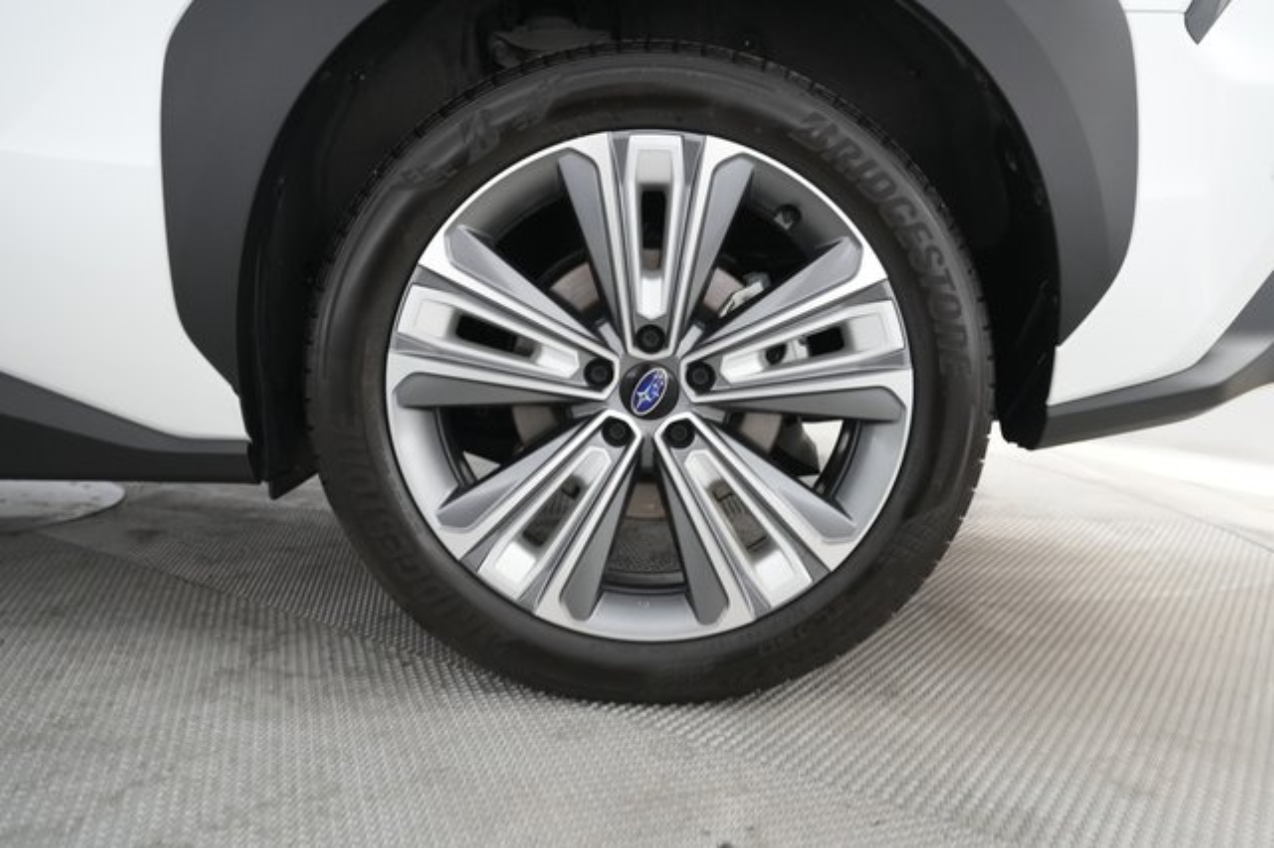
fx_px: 990
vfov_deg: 46.4
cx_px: 637
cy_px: 424
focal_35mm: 28
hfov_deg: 65.5
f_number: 4
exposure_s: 1/125
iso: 4000
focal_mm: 28
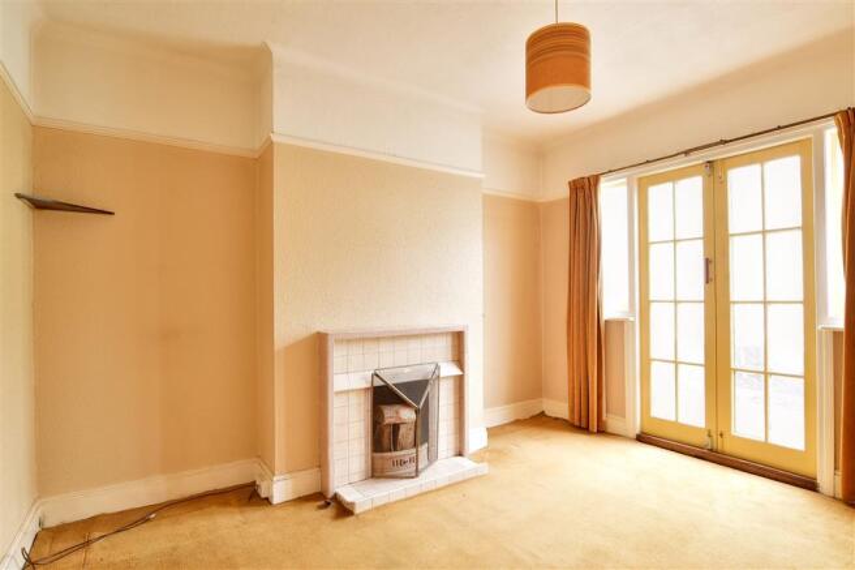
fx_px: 380
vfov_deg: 73.7
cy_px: 285
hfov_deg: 96.8
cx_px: 428
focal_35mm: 16
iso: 160
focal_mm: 11
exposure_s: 1/1.6
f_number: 7.1
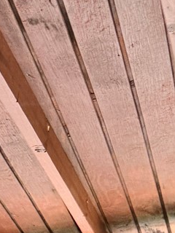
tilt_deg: -3.1
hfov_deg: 11.1
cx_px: -183
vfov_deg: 13.2
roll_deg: +2.1
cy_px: 520
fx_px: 809
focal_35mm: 120
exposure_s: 1/141
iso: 64
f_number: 1.78
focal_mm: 6.76
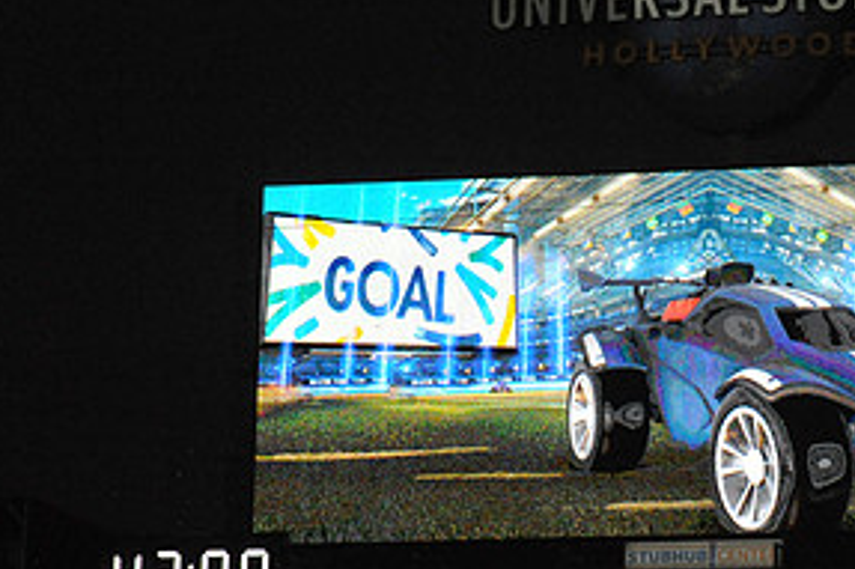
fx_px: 7429
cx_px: 700
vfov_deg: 4.4
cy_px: 337
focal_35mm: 313
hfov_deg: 6.6
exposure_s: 1/1000
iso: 5000
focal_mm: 155
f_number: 16
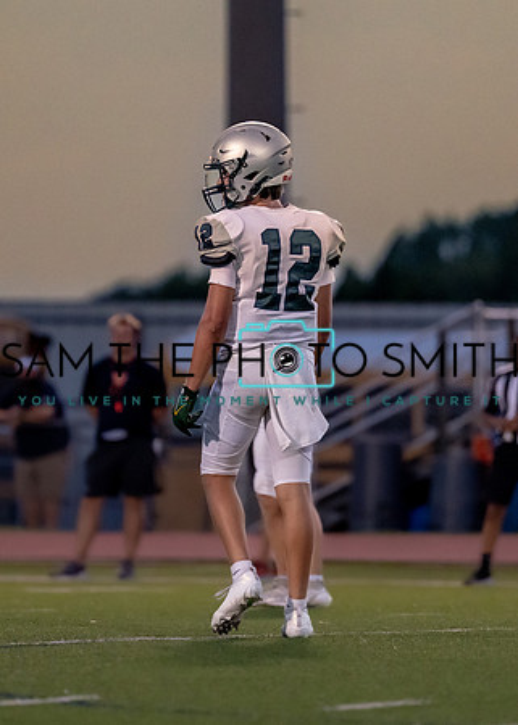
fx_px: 8803
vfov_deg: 4.7
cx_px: 277
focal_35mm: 427
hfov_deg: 3.4
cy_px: 339
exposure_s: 1/1000
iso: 2000
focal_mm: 200
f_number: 2.8
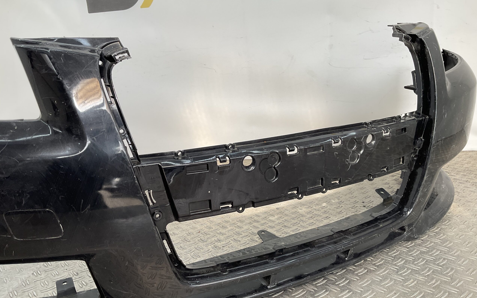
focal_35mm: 31
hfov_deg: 61.2
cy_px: 160
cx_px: 237
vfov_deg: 40.6
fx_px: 403
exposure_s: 1/236
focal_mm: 3
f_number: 1.8
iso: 16
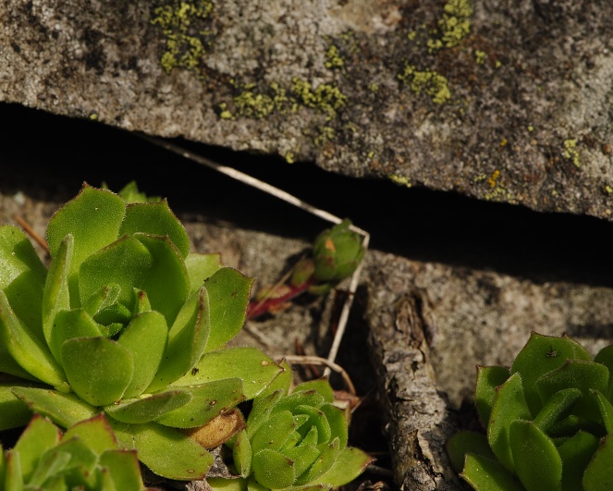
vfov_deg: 10.7
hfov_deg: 13.3
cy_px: 246
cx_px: 254
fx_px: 2624
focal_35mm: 145
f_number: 10
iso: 100
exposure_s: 1/160
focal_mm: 85
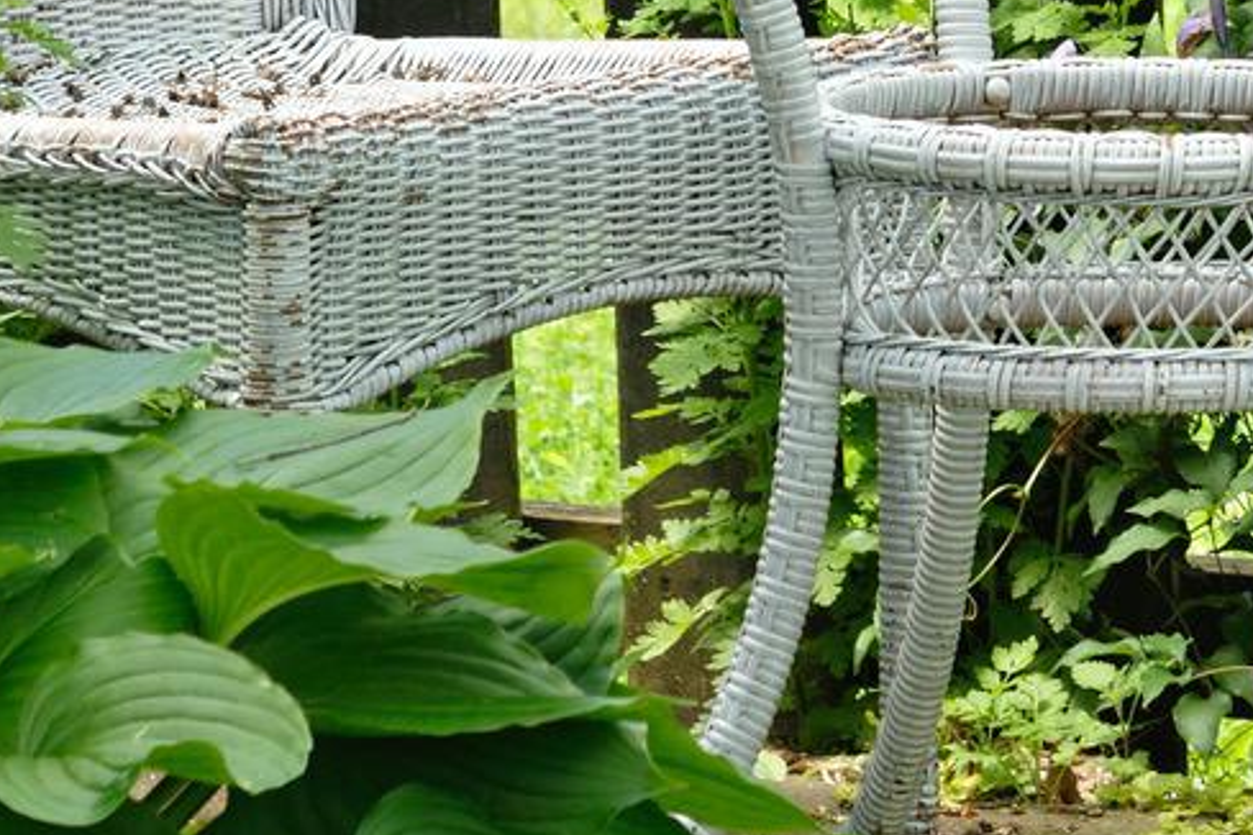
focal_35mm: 385
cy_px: -669
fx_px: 13399
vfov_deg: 3.5
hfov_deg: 5.3
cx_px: 1325
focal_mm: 92
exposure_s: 1/80
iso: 320
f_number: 6.3
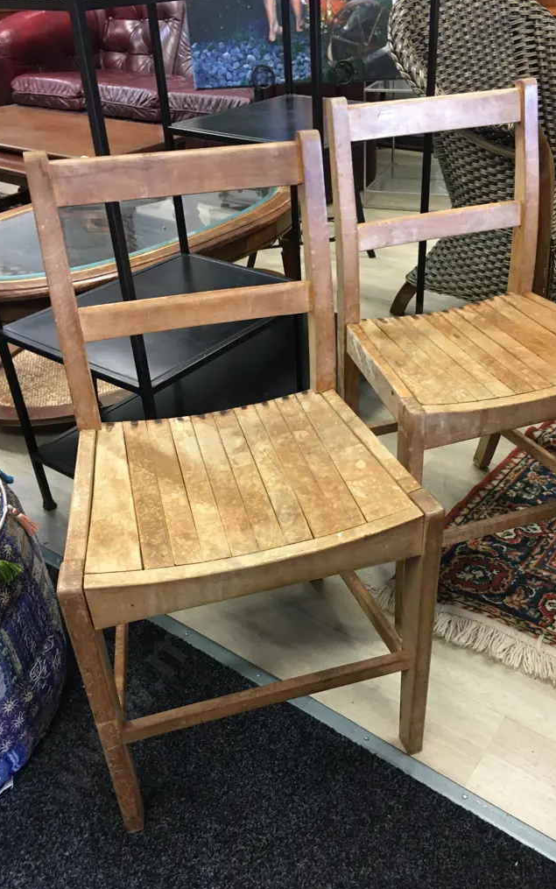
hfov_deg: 40.5
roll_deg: +0.7
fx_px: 751
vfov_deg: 61.2
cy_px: 445
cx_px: 326
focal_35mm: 31
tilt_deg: -31.7
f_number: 2.2
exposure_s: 1/17
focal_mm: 4.15
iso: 80
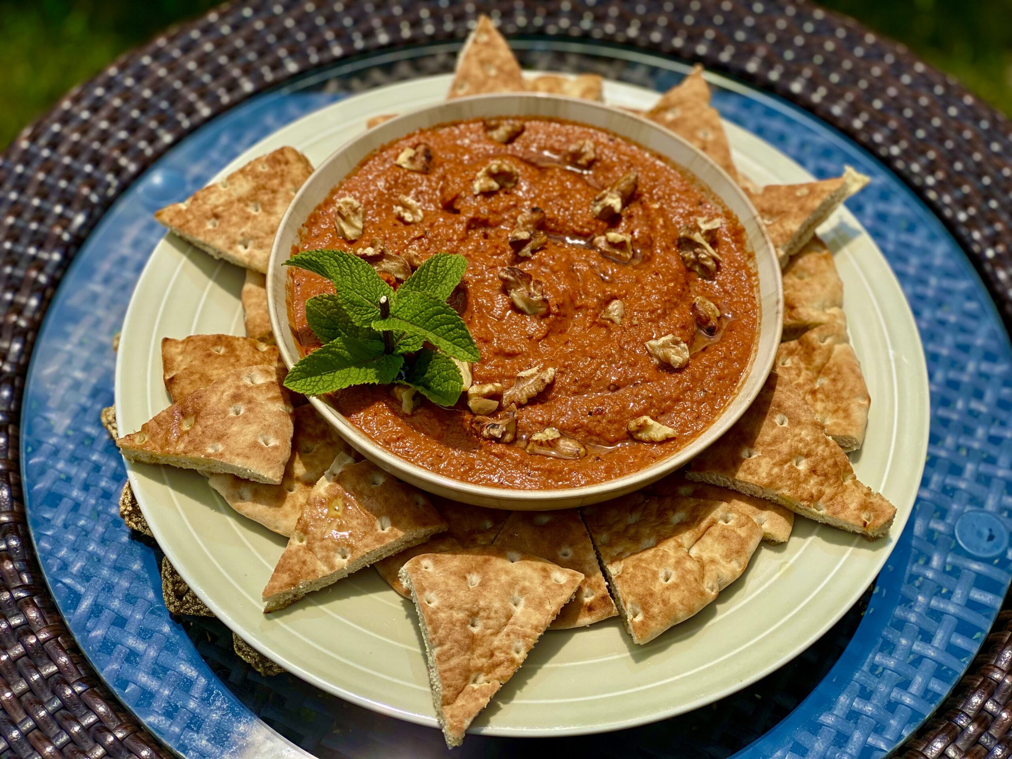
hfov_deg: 36.8
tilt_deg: -56.2
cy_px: 380
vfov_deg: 28.0
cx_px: 506
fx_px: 1520
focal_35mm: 52
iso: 20
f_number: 2
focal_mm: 6
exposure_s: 1/2179
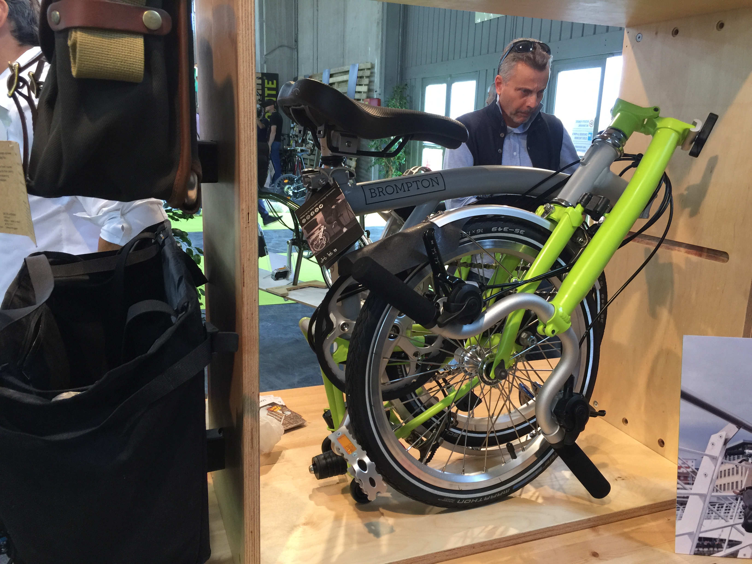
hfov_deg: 61.7
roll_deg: -0.3
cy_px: 282
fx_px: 630
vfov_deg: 48.2
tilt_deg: -13.5
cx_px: 376
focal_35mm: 29
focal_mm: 4.15
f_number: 2.2
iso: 80
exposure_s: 1/33
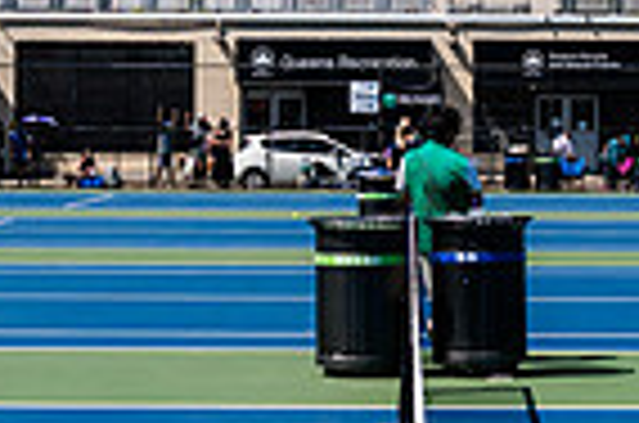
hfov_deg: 14.4
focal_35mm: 143
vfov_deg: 9.5
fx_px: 2533
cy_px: 220
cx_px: 410
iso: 100
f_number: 4
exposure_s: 1/1250
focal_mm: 35
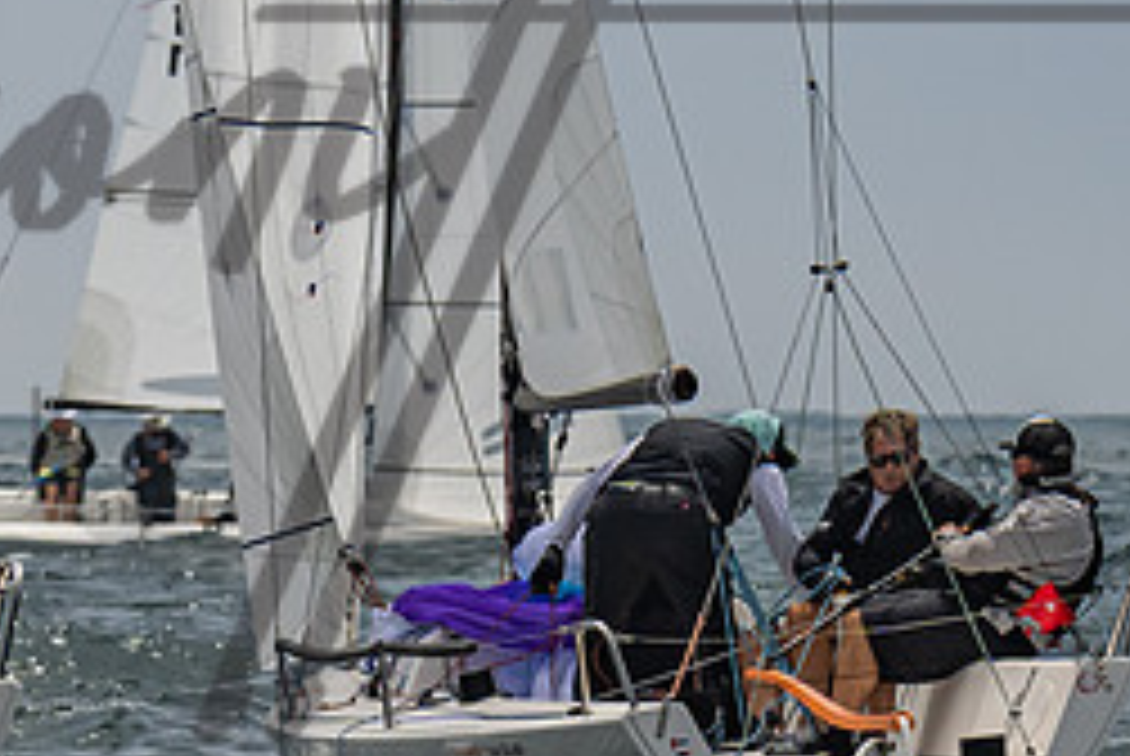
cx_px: -414
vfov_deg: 1.8
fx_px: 24669
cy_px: 225
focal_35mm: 785
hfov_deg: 2.6
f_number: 6.3
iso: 400
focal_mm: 195
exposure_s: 1/4000
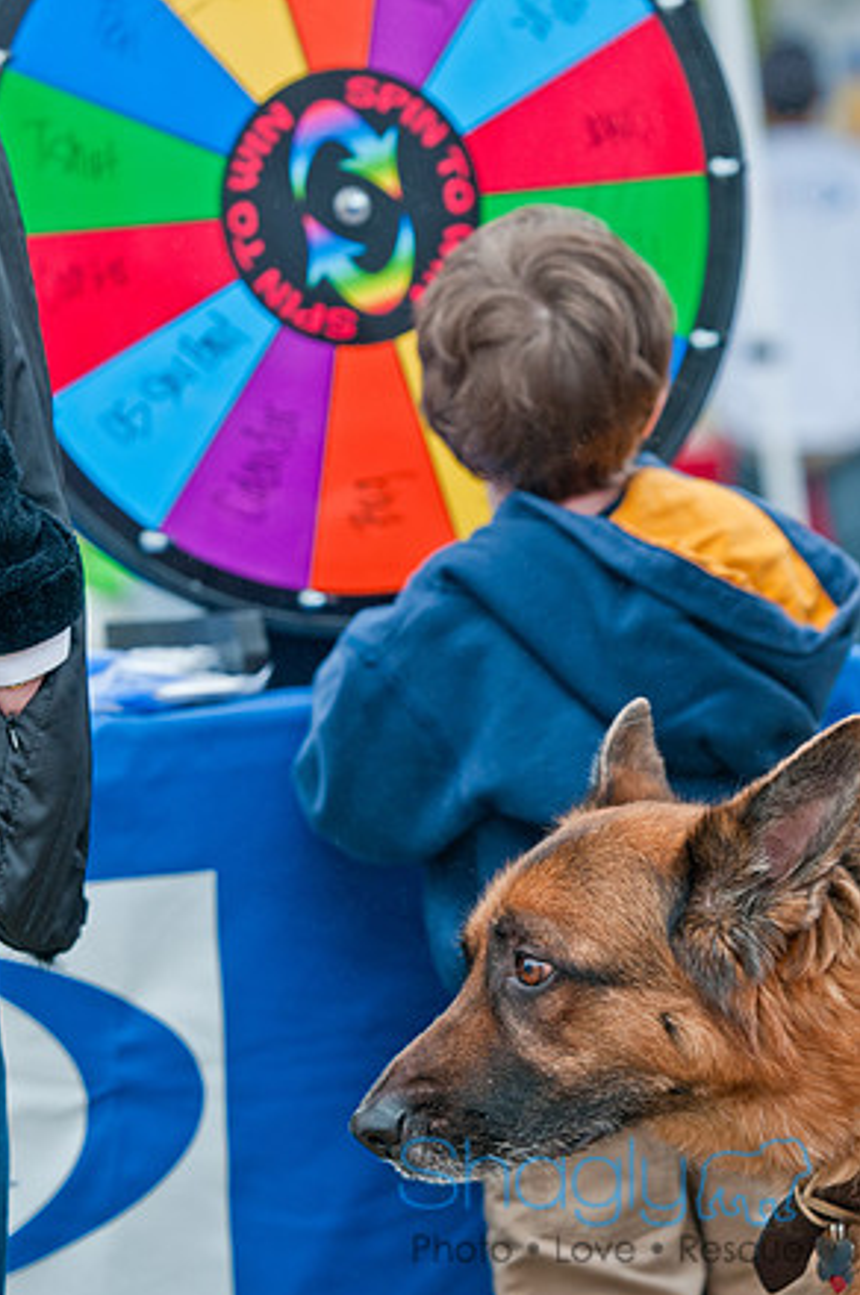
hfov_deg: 7.4
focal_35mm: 184
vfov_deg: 11.2
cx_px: 423
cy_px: 659
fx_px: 6614
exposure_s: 1/250
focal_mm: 120
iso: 320
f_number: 5
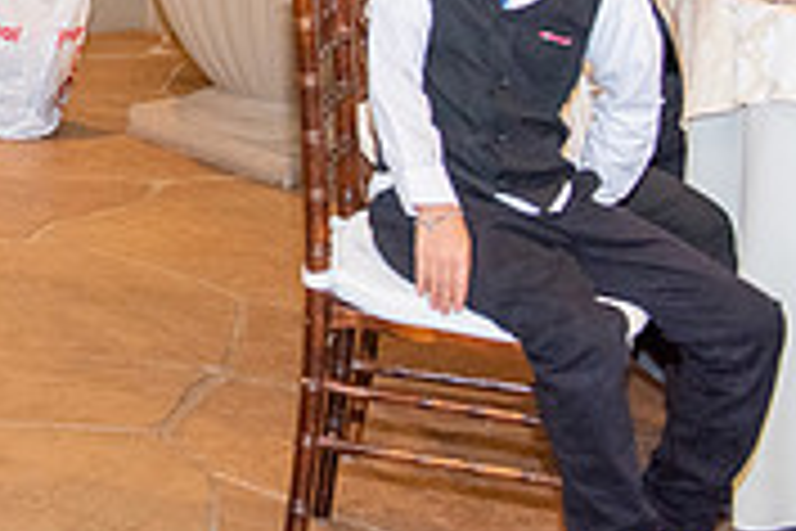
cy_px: -187
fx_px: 2321
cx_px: -333
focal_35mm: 105
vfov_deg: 12.6
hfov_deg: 17.8
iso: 1600
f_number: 3.5
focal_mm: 32
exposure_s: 1/125
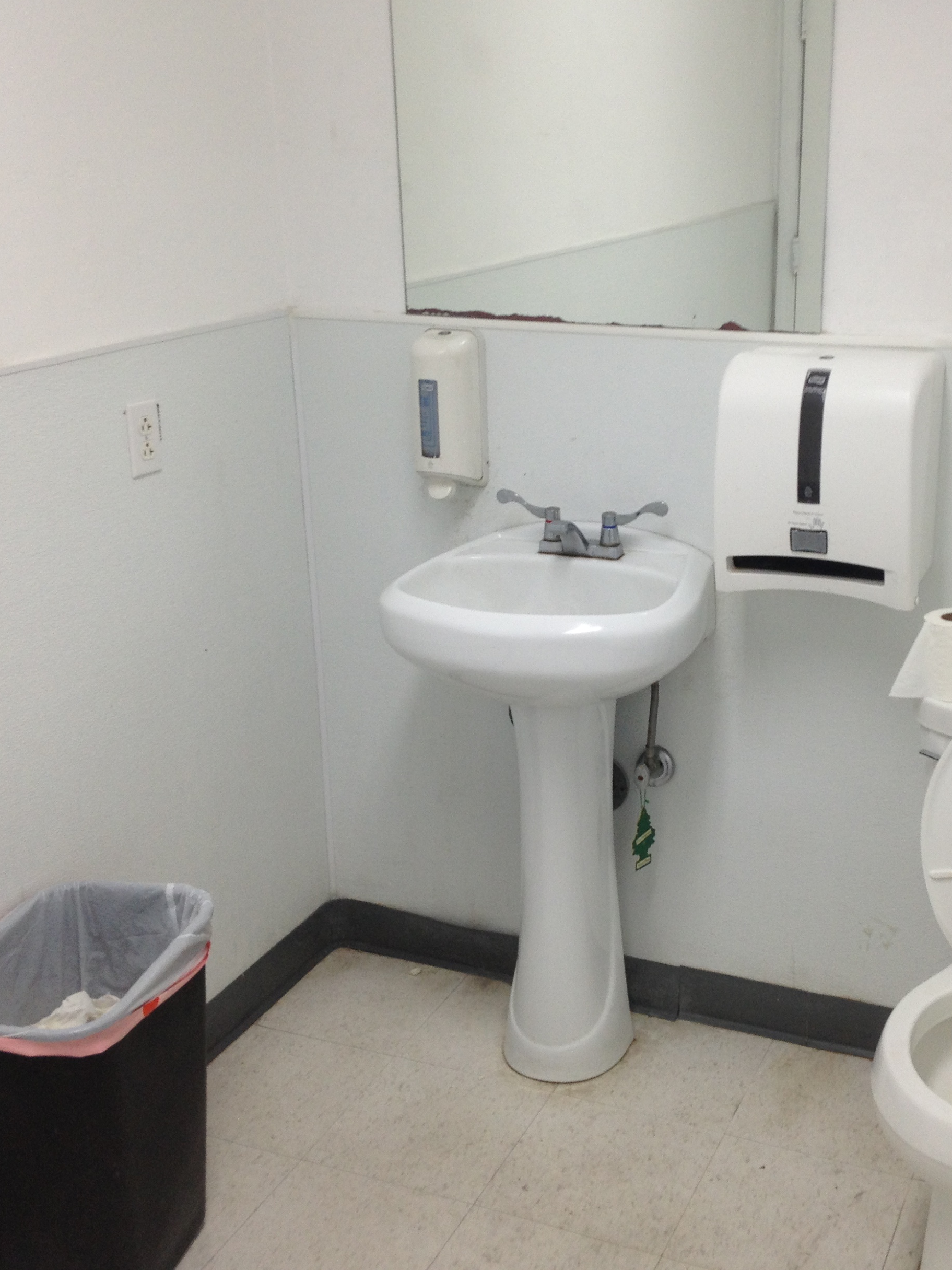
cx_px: 600
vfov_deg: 40.4
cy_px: 633
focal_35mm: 47
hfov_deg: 30.7
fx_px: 1724
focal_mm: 4.28
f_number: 2.4
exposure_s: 1/40
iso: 64
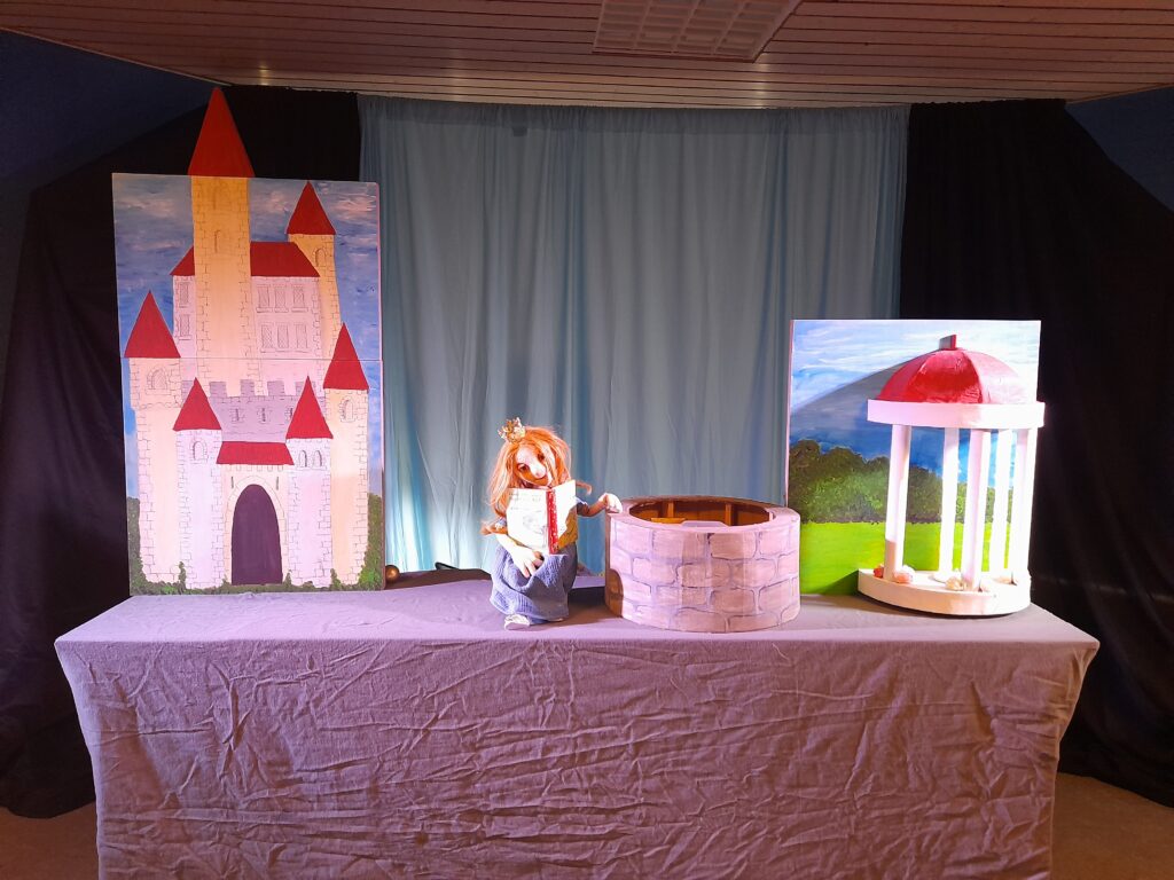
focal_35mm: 25
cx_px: 587
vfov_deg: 54.9
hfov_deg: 69.4
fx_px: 848
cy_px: 440
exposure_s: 1/50
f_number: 2
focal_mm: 4.6
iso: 320
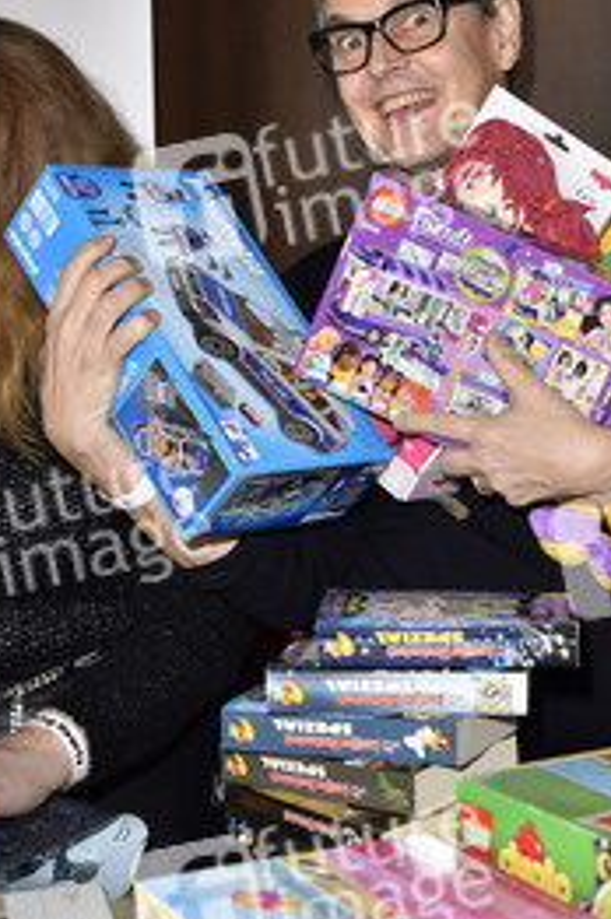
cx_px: 414
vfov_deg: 24.2
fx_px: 2144
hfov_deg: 16.2
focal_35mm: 84
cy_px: 361
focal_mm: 55
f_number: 5.6
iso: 1000
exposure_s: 1/60
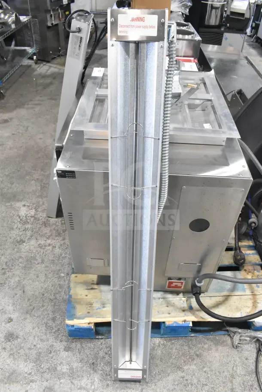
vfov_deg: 67.4
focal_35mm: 27
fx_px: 295
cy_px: 196
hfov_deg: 47.9
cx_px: 131
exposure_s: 1/200
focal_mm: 18
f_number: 7.1
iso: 6400
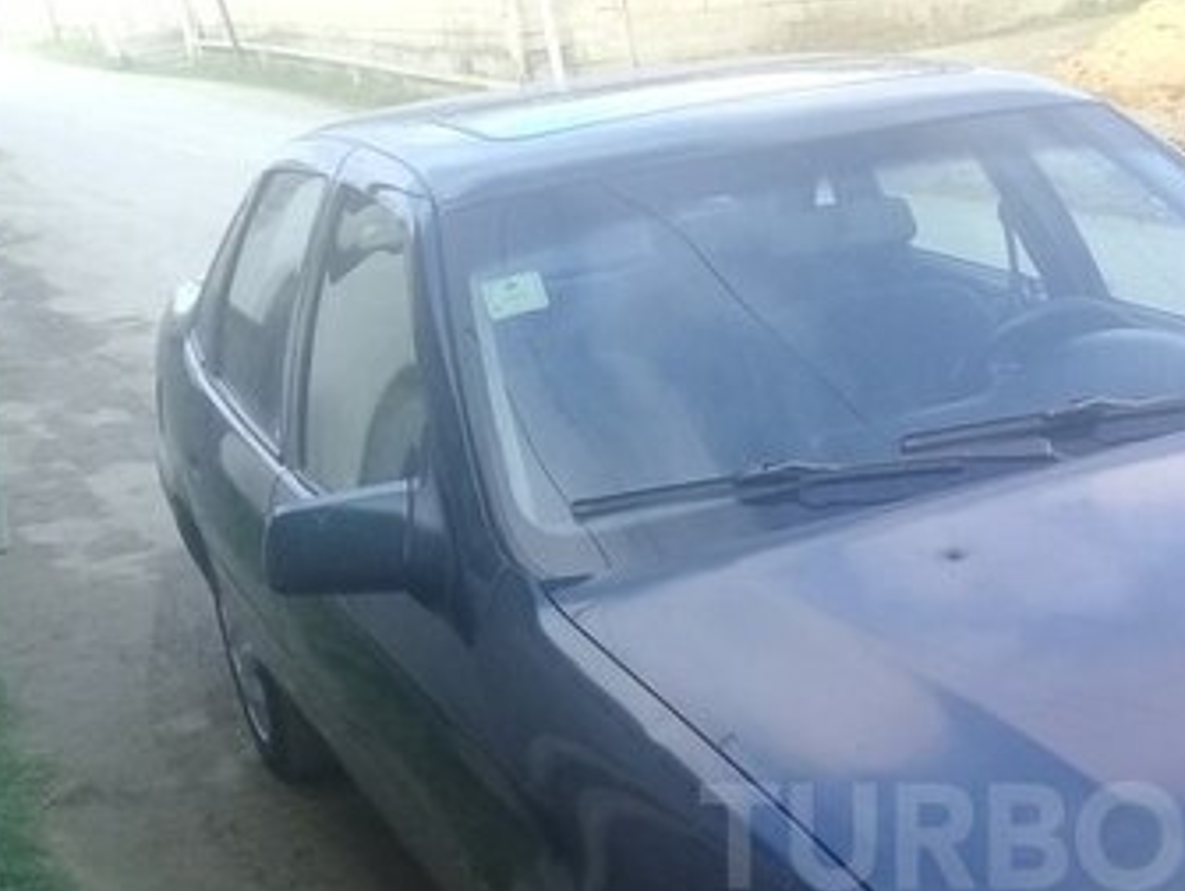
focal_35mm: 61
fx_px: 2090
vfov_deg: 23.3
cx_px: 1061
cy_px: 836
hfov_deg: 30.3
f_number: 2.2
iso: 50
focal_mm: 3.3
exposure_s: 1/198
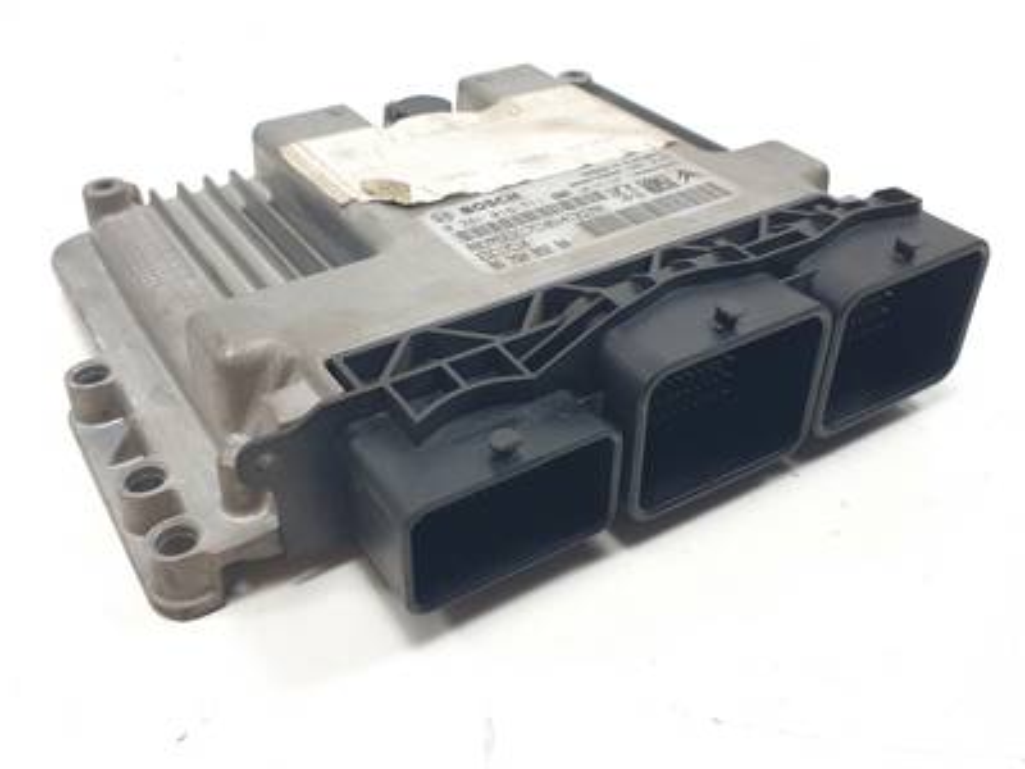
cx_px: 512
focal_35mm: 26
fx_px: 770
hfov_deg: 67.3
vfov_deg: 53.1
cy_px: 384
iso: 50
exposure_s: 1/145
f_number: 2.4
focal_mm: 4.3
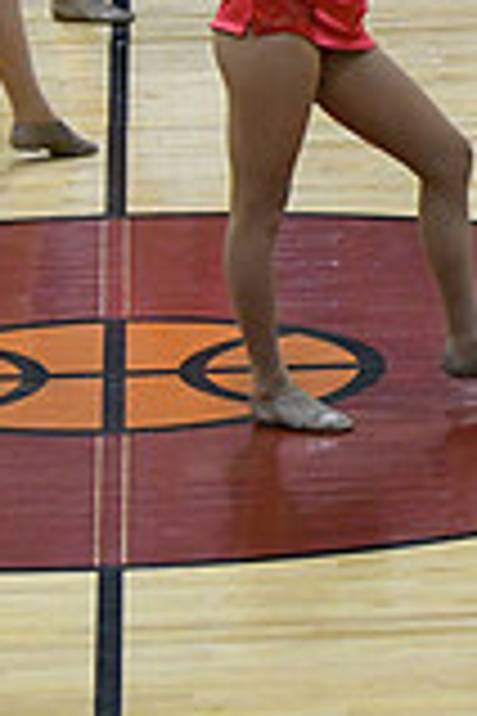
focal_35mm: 383
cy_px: 16
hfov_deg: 3.5
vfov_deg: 5.4
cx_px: 1282
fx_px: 7612
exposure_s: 1/500
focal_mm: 70
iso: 5000
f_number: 4
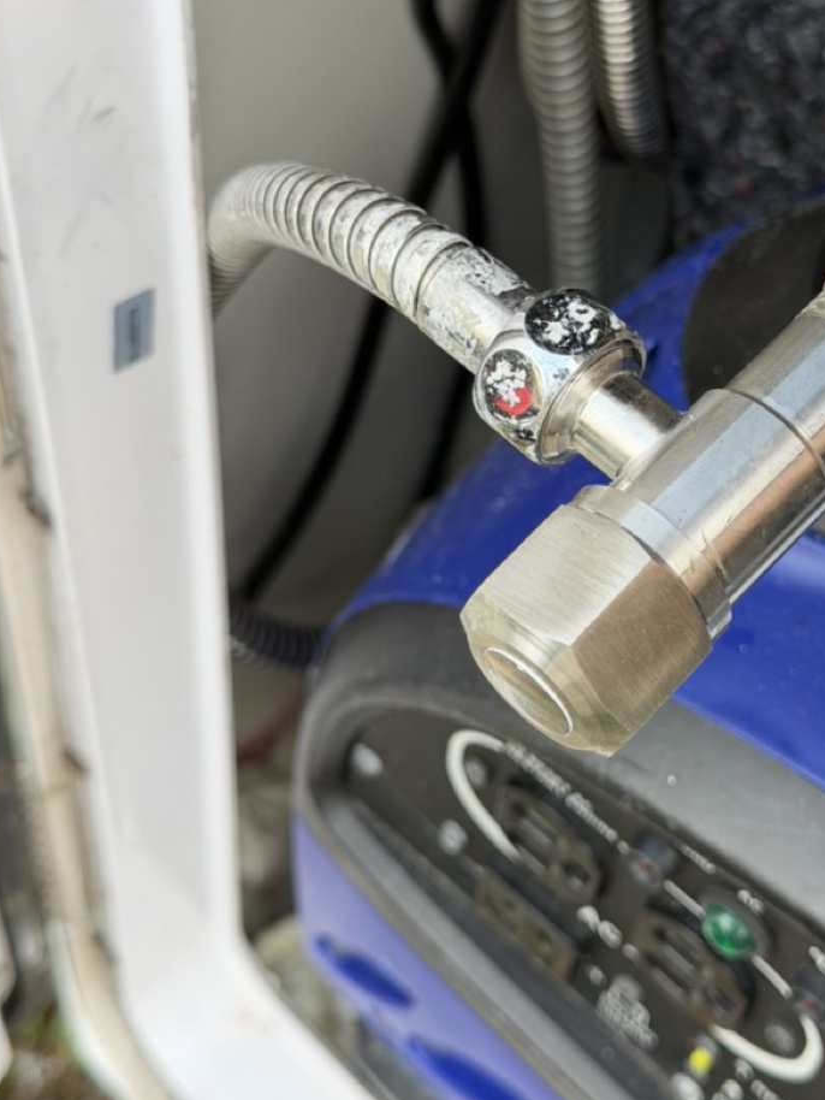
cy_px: 471
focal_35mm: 63
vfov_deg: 30.7
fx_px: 2001
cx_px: 526
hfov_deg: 23.2
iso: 64
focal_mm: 6.76
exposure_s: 1/216
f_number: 1.78
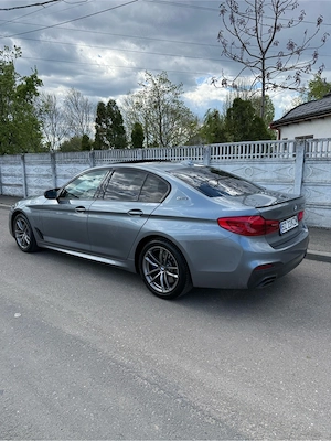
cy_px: 220
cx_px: 166
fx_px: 306
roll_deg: +0.2
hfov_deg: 56.8
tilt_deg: -10.1
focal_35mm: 24
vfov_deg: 71.6
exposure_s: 1/2703
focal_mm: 6.76
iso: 100
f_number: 1.78
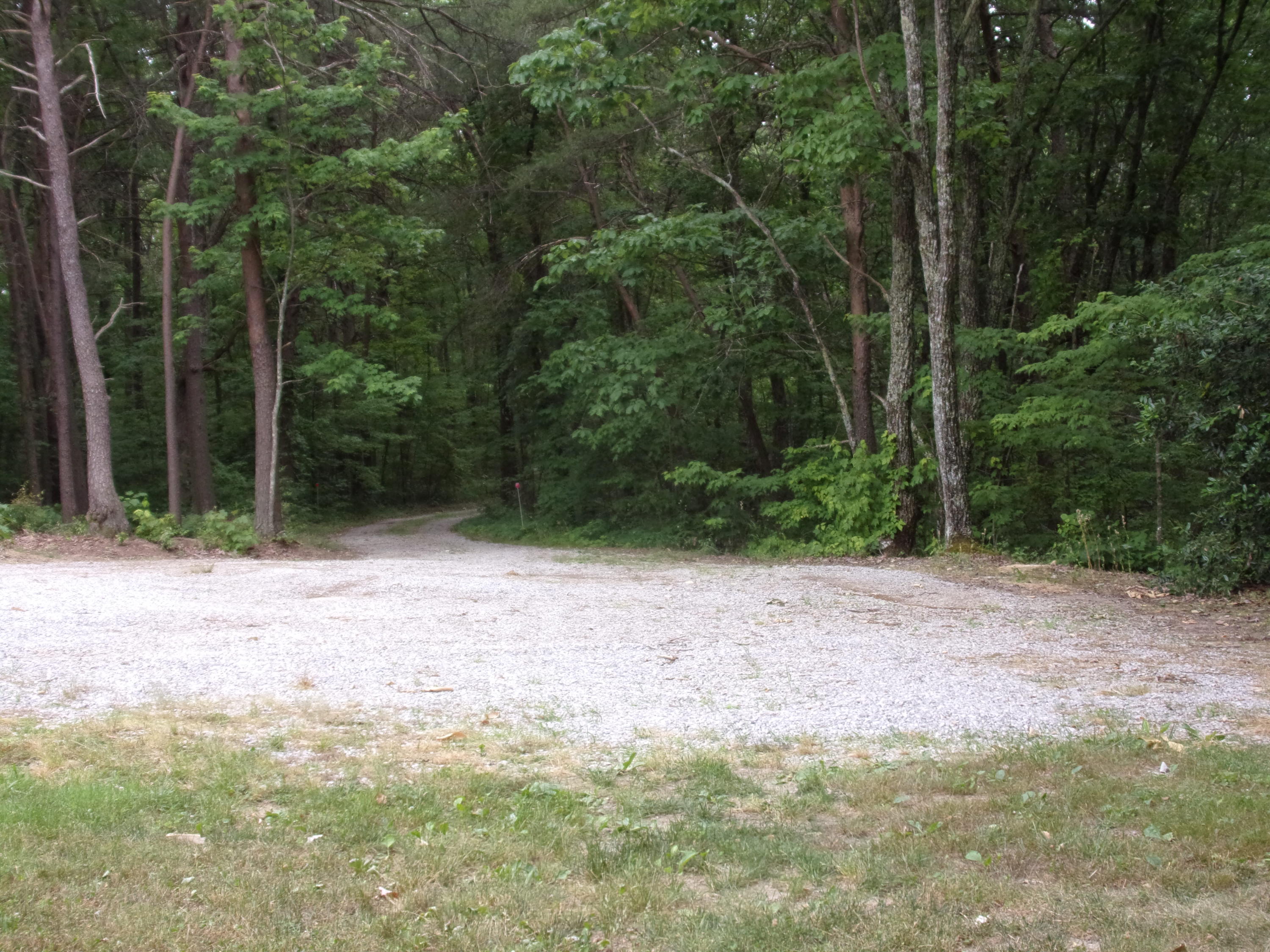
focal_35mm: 46
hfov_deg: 41.2
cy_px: 476
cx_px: 635
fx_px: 1688
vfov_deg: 31.5
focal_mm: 8.3
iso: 80
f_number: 4.1
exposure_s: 1/90
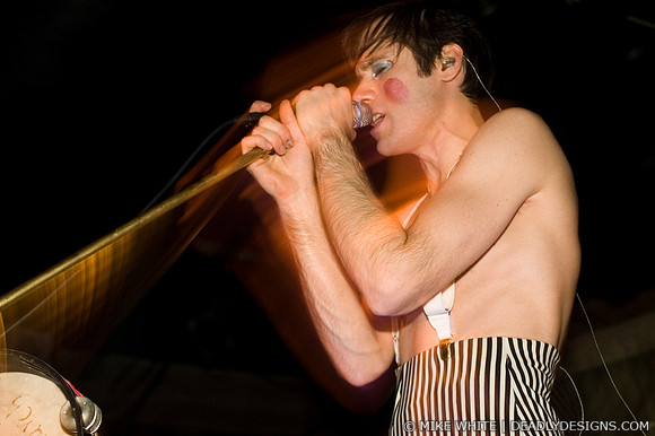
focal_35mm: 52
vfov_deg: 25.7
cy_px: 218
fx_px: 955
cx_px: 328
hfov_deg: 37.9
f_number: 3.2
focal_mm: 35
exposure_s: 1/13
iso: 800
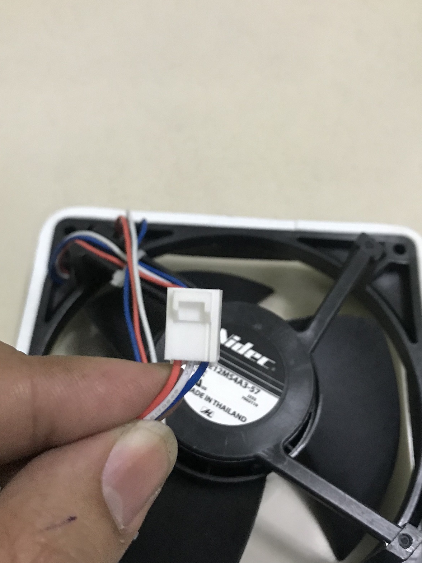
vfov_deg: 51.2
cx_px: 215
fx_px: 585
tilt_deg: -62.3
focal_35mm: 36
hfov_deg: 39.7
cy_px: 315
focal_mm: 3.99
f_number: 1.8
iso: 100
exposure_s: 1/13
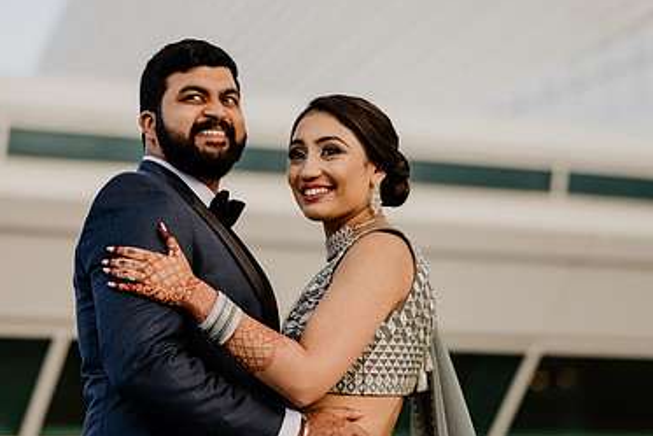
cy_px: 135
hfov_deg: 15.5
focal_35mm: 132
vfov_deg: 10.4
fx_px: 2395
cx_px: 294
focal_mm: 85
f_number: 2
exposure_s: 1/1600
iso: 160
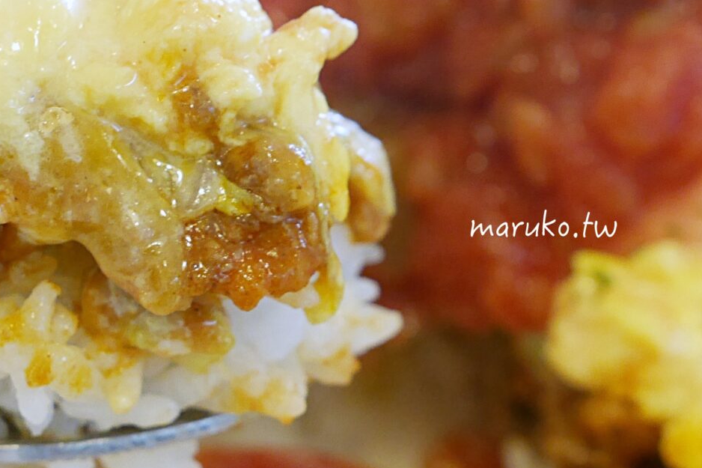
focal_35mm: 125
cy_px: 276
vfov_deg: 11.0
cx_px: 211
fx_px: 2437
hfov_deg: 16.3
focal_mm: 22
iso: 1000
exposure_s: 1/60
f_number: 3.5
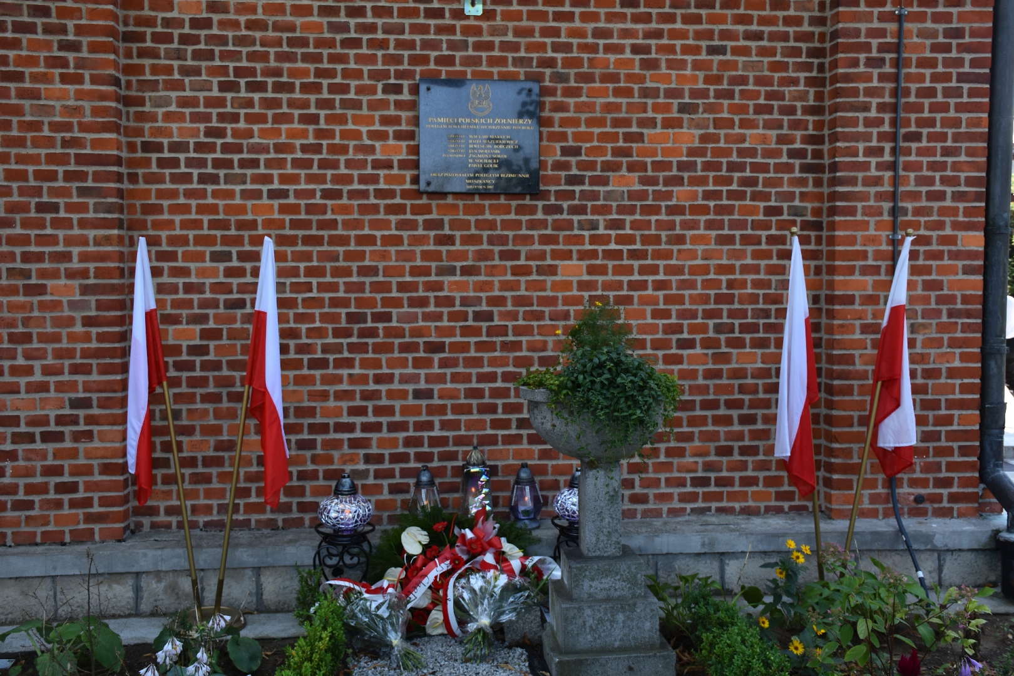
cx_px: 507
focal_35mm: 39
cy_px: 338
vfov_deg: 34.2
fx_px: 1098
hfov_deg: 49.6
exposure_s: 1/125
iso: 200
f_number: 5.6
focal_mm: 26
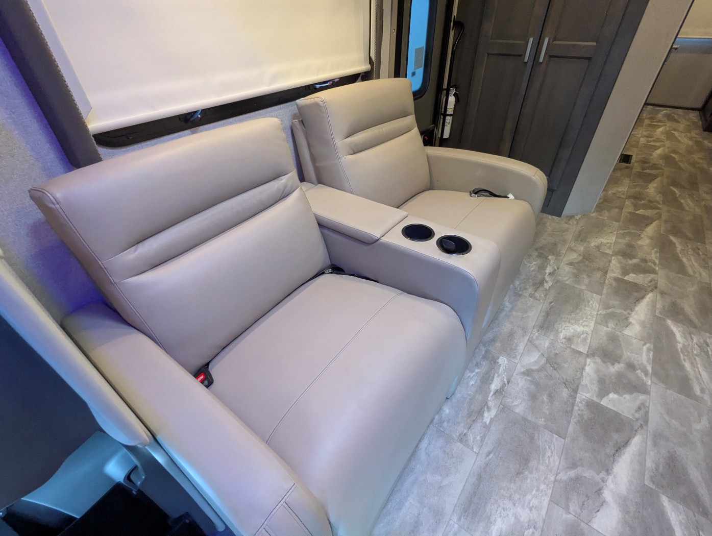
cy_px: 268
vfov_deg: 78.2
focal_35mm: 16
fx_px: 330
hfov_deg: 94.4
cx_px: 356
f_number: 2.2
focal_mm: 2.35
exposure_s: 1/140
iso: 623
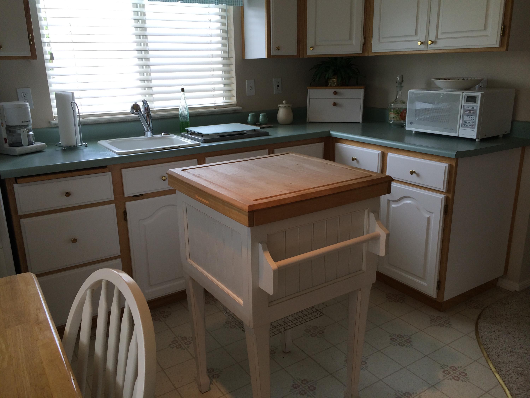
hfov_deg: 60.0
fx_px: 459
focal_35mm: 30
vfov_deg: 46.8
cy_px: 199
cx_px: 265
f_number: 2.2
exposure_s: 1/120
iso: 40
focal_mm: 4.12
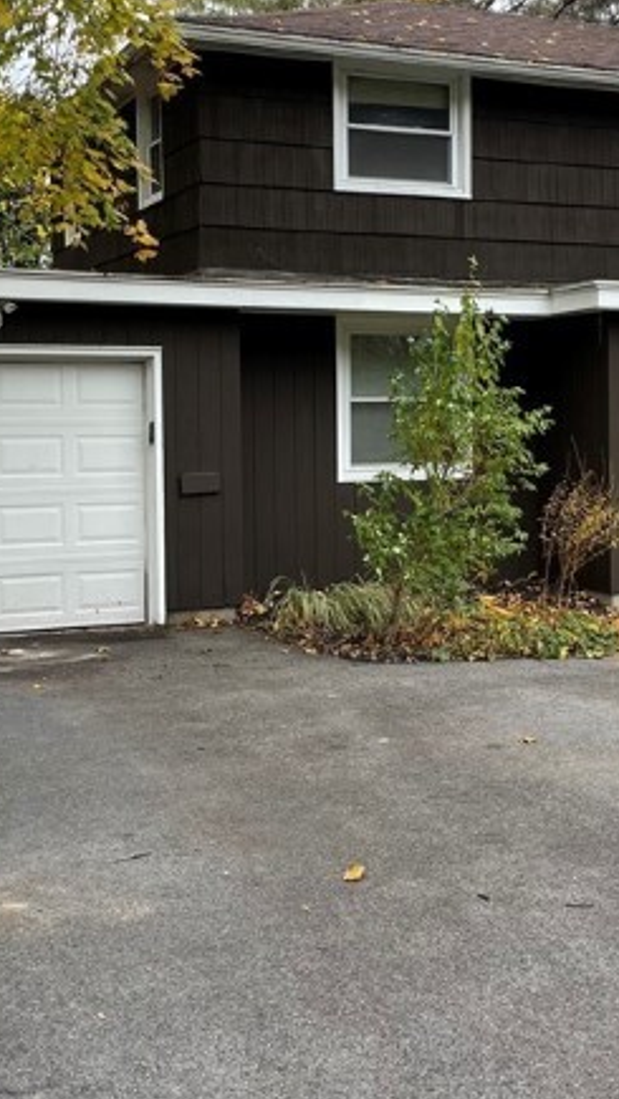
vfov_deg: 41.1
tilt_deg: +1.3
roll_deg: +0.5
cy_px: 432
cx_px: 407
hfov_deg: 23.9
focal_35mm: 50
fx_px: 1458
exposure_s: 1/392
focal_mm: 4.2
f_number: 1.6
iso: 32
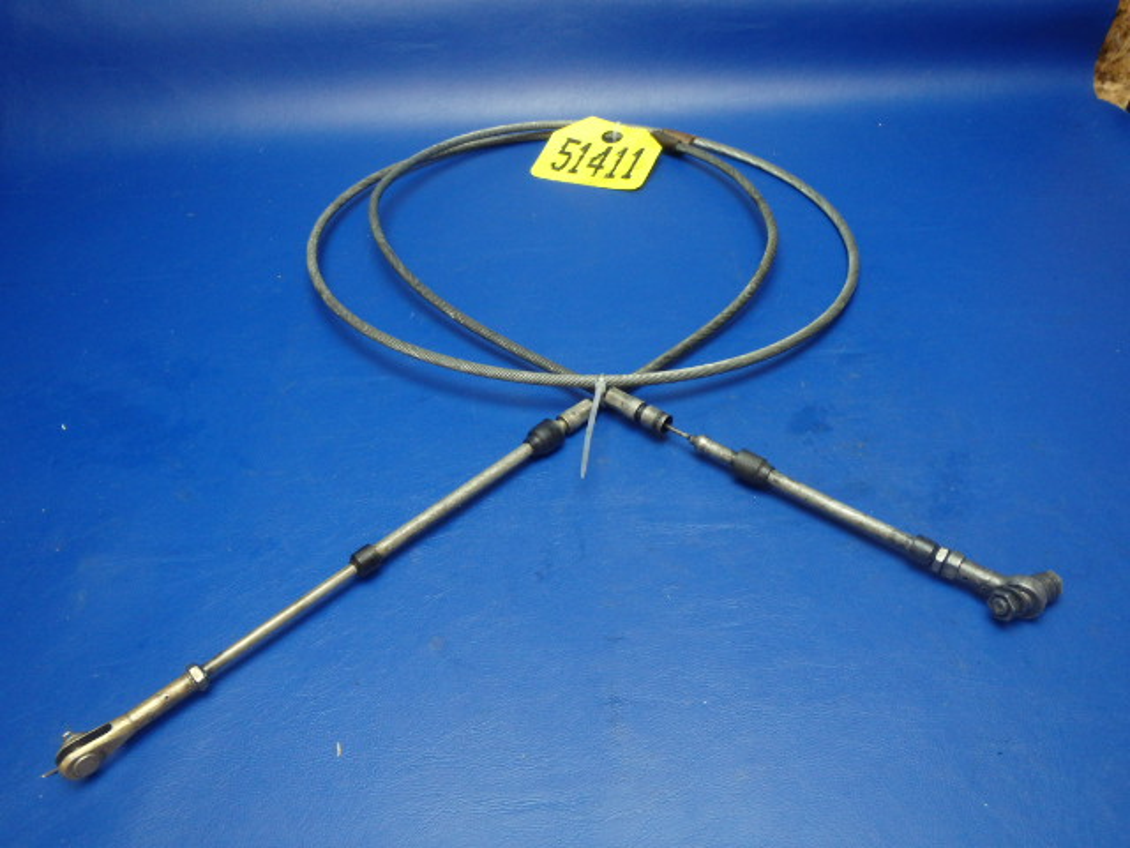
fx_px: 914
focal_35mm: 28
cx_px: 565
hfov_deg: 63.4
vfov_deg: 49.7
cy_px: 424
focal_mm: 5
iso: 320
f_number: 3.9
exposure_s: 1/30
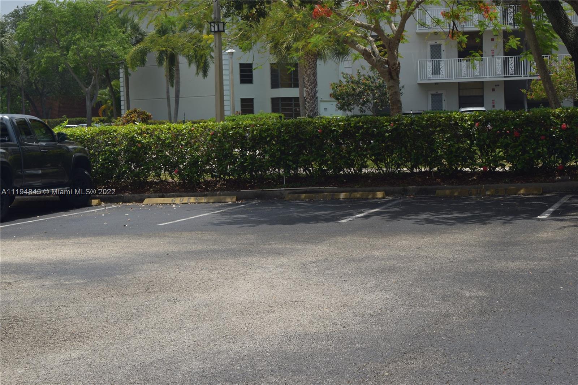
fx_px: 1324
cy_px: 192
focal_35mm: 82
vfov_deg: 16.5
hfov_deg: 24.6
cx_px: 289
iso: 100
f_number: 11
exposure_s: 1/200
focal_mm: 55
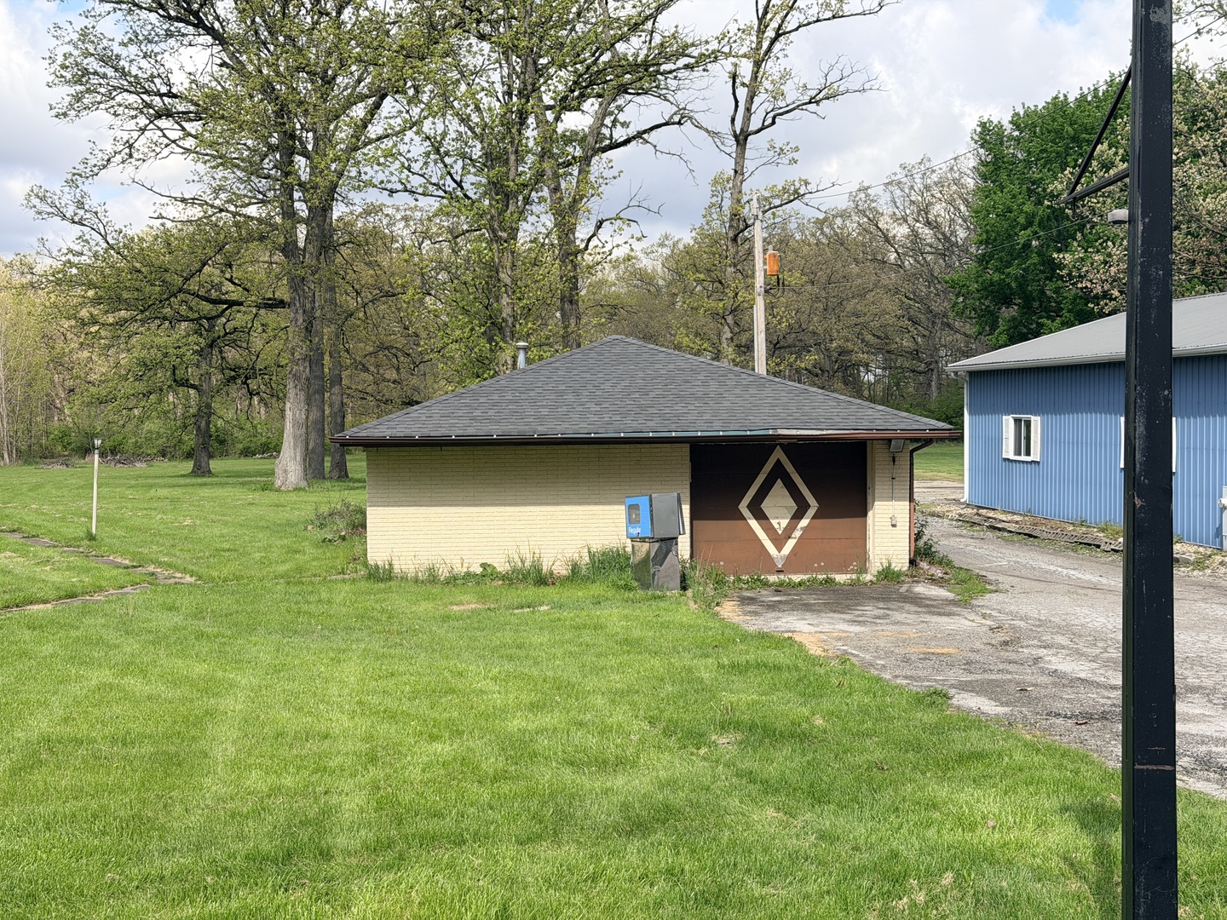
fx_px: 1701
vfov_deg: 30.3
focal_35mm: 48
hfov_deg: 39.7
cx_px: 614
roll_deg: +0.8
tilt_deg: -0.7
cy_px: 460
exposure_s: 1/2762
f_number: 1.78
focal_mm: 6.76
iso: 64
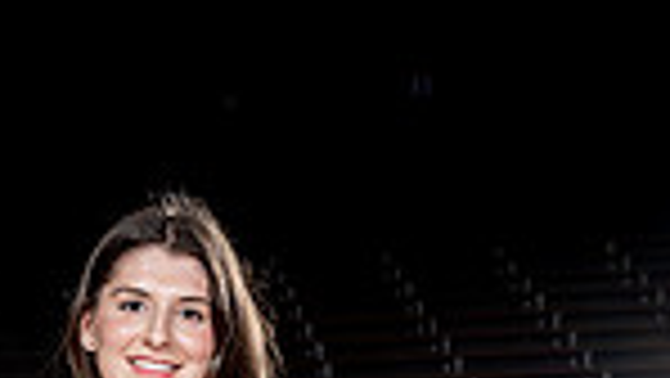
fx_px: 2808
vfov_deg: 7.1
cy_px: 994
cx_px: 171
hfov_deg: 13.6
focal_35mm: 158
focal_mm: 50
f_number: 8
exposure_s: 1/250
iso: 100
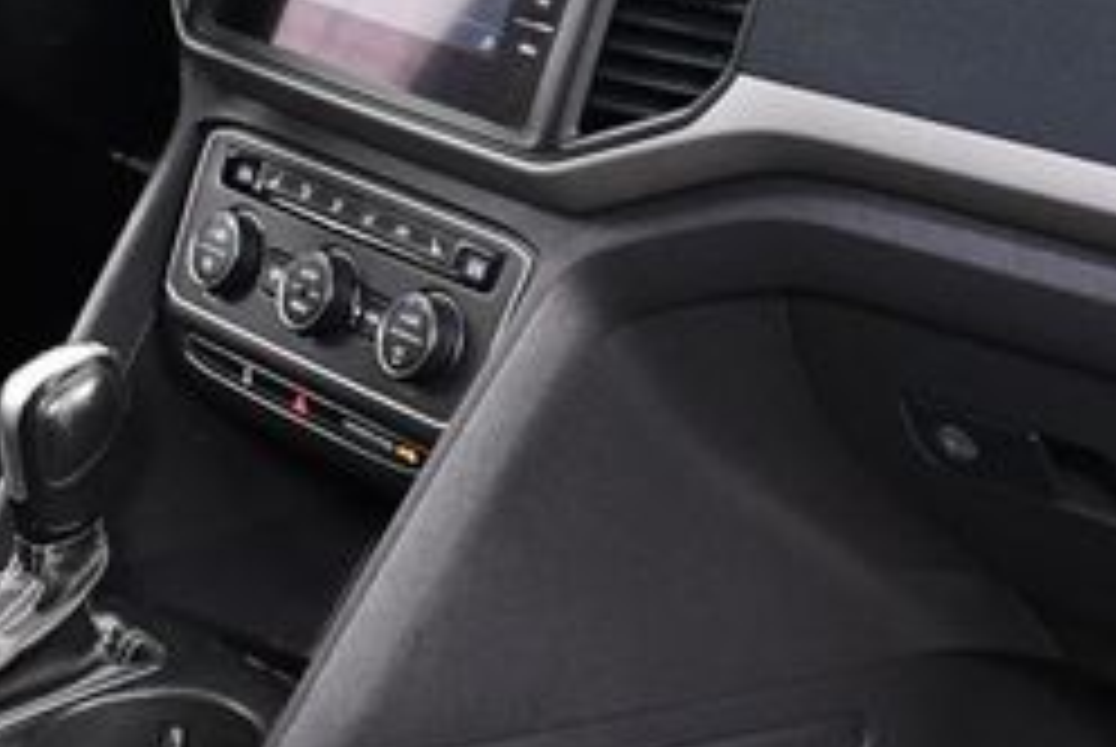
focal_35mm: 93
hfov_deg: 21.8
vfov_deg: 14.7
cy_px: 216
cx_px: 756
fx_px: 2886
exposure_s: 1/80
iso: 3200
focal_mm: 18
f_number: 3.5
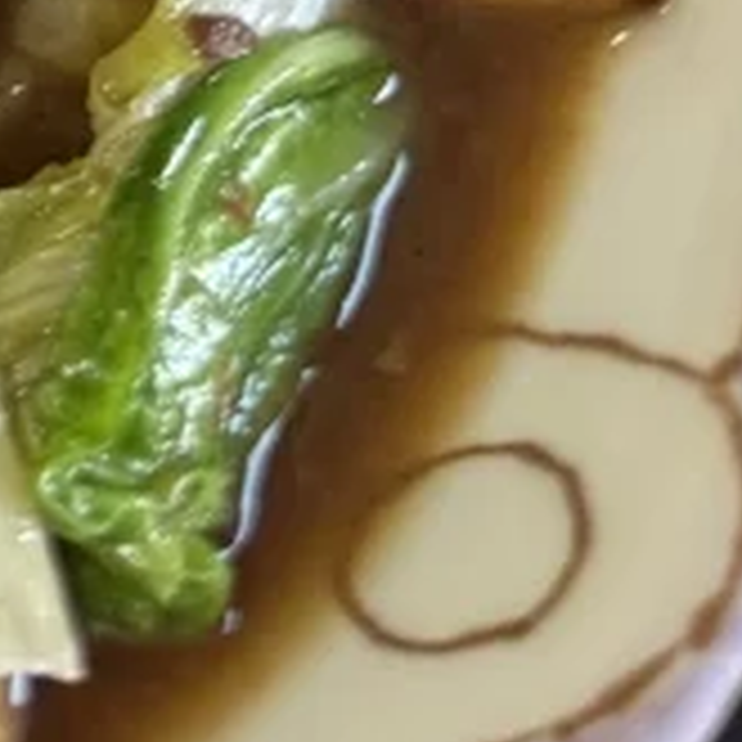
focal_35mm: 185
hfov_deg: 8.1
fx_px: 4486
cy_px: -2100
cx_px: -1502
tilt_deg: -56.2
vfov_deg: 7.3
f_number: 1.78
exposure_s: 1/82
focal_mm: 6.76
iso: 200
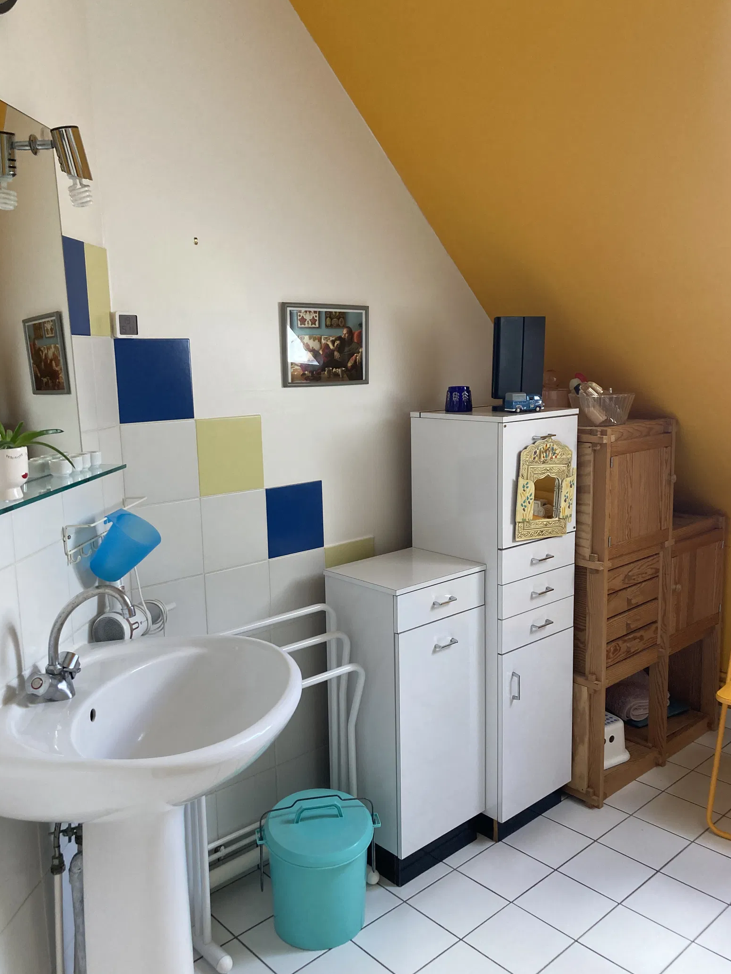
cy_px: 488
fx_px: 816
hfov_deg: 48.2
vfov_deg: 61.7
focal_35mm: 29
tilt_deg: -10.4
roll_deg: +0.7
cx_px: 374
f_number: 1.8
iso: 100
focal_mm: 3.99
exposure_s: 1/60
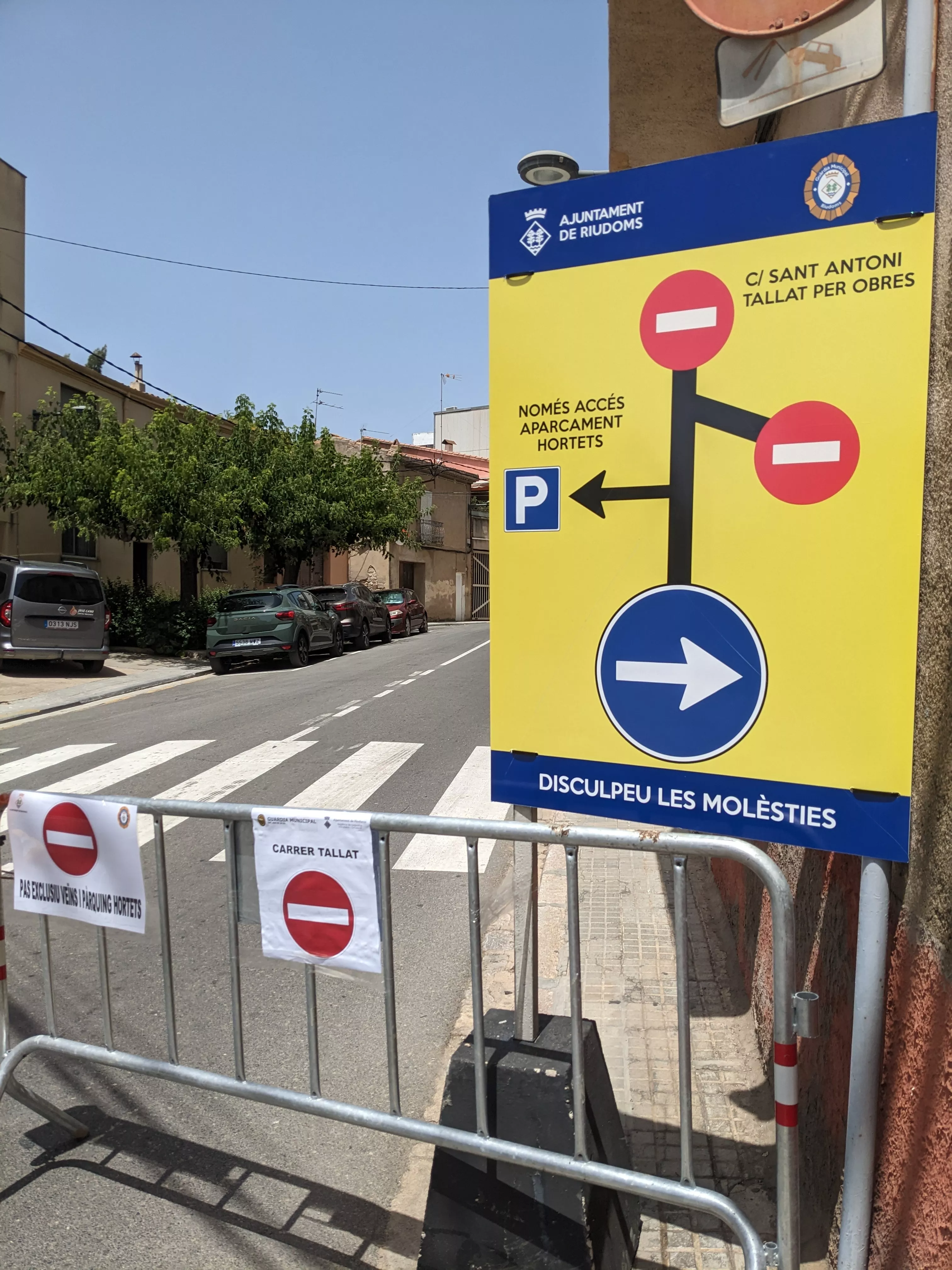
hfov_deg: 51.4
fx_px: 990
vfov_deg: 65.3
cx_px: 476
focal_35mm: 27
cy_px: 635
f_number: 1.73
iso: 57
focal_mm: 4.38
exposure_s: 1/3906
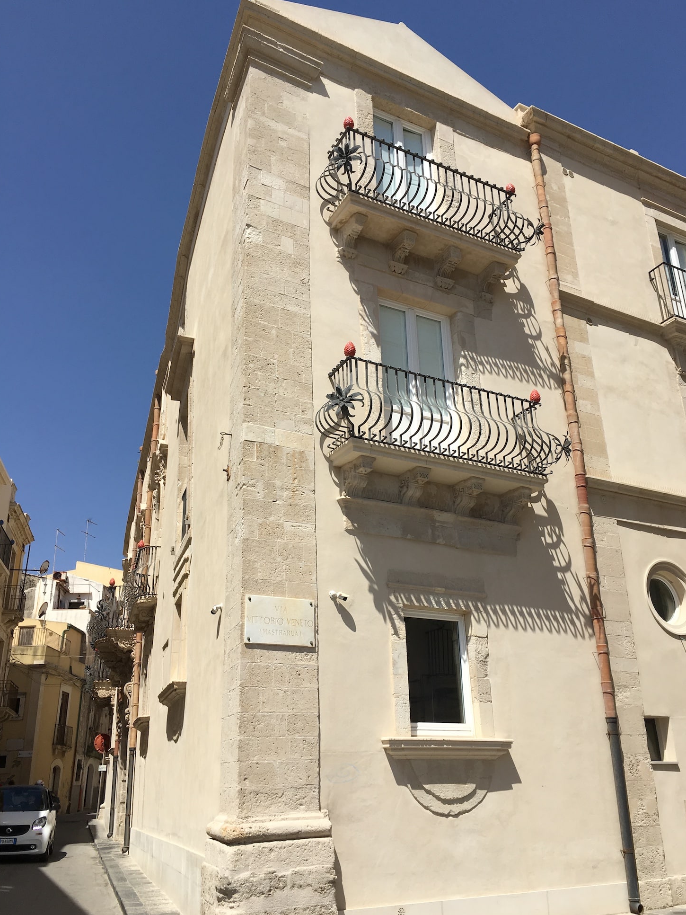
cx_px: 348
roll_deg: +1.9
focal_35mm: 30
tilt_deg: +21.3
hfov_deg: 46.8
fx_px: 793
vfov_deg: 60.0
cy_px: 470
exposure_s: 1/2198
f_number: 2.2
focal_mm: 4.15
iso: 25
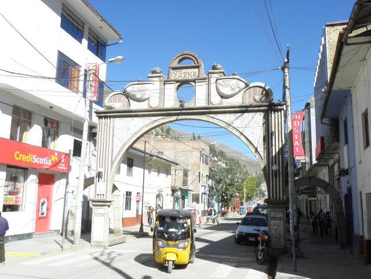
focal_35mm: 36
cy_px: 140
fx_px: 386
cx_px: 186
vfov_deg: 39.7
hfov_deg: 51.4
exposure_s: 1/250
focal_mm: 6.44
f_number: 6.3
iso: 100
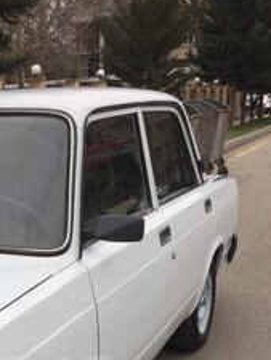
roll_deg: +3.9
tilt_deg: -20.7
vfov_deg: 28.1
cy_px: 374
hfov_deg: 22.0
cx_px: -11
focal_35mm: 64
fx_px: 667
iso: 32
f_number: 2.2
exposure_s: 1/746
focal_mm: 4.15
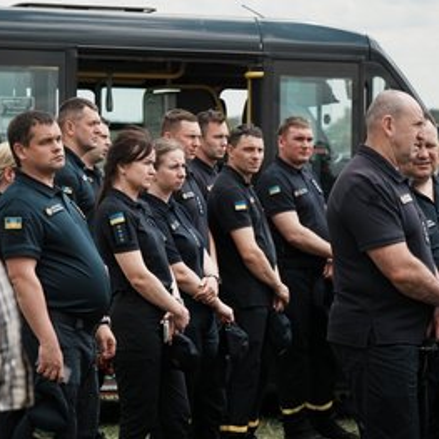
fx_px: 2167
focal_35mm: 151
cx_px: 235
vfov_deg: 11.6
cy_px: 220
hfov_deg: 11.6
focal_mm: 117
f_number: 5
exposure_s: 1/1250
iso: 200
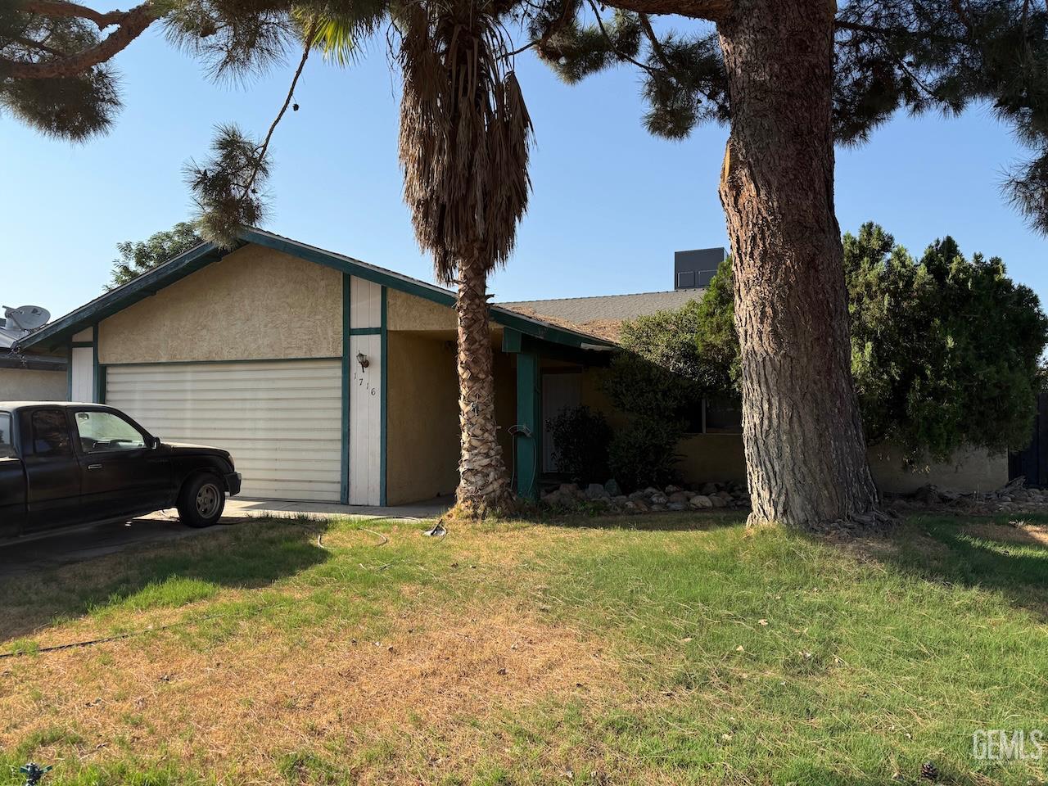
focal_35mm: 24
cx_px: 524
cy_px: 393
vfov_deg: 56.8
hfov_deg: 71.6
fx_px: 727
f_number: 1.78
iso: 100
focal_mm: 6.76
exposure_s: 1/3425
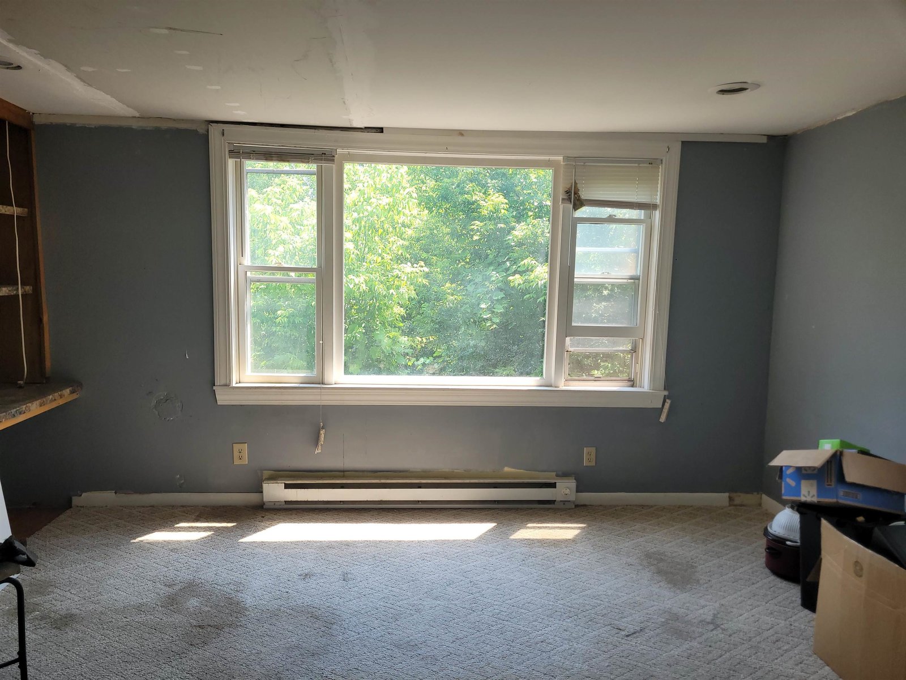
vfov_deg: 53.1
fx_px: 680
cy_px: 340
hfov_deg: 67.3
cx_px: 453
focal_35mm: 26
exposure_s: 1/221
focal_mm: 5.4
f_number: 1.8
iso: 40
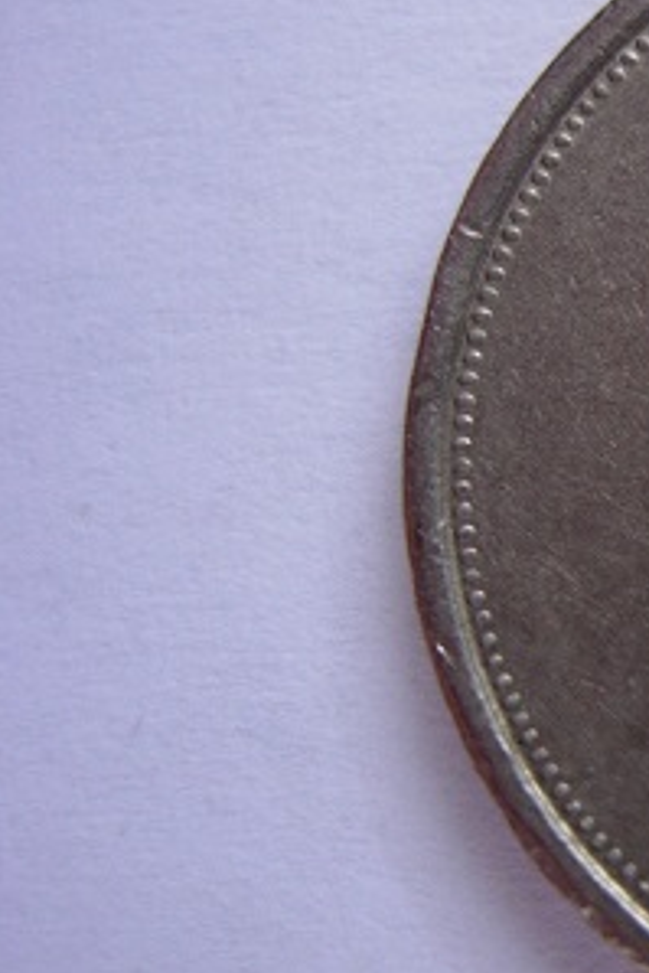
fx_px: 2323
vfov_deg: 23.6
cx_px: 1024
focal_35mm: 86
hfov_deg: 14.6
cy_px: 500
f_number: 2.8
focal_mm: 7.8
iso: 72
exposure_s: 1/32
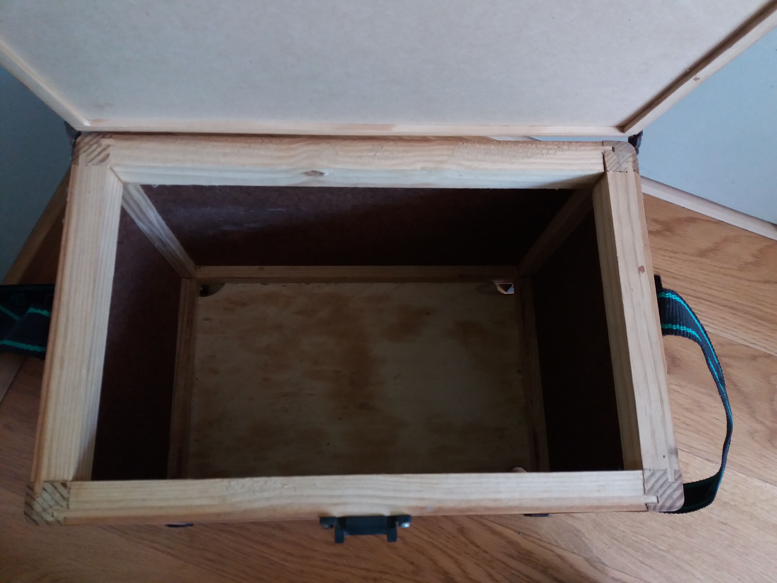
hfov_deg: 63.4
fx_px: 628
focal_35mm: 28
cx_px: 388
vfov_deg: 49.7
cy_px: 292
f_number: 1.9
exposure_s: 1/20
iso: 160
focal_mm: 3.7
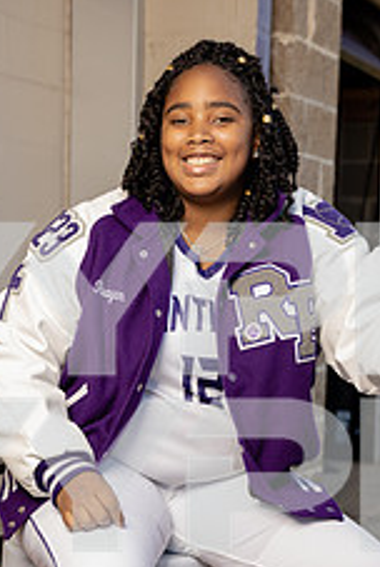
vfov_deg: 22.0
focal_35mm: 91
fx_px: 1436
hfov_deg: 15.1
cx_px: 158
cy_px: 477
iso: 100
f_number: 4
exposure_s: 1/250
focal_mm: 46
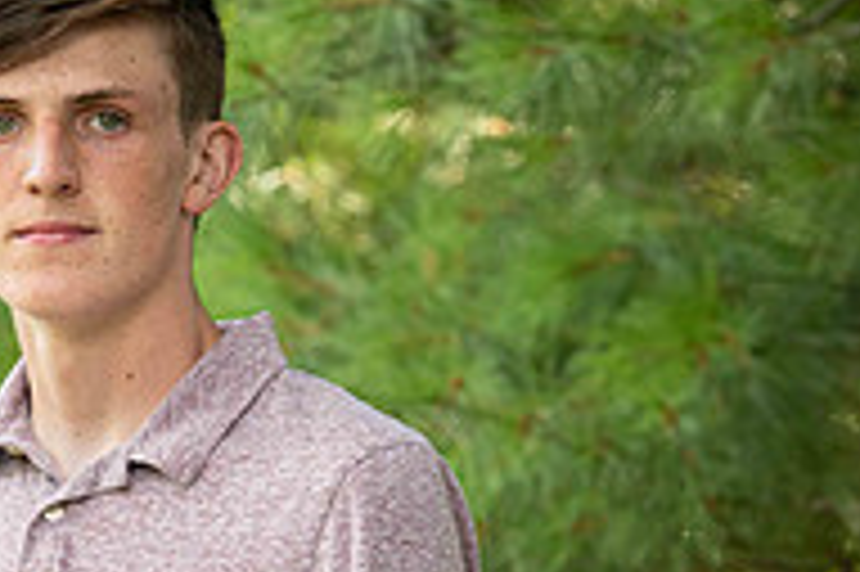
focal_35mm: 502
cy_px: 673
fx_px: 11982
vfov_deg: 2.7
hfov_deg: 4.1
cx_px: -32
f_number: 6.3
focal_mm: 165
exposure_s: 1/200
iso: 500
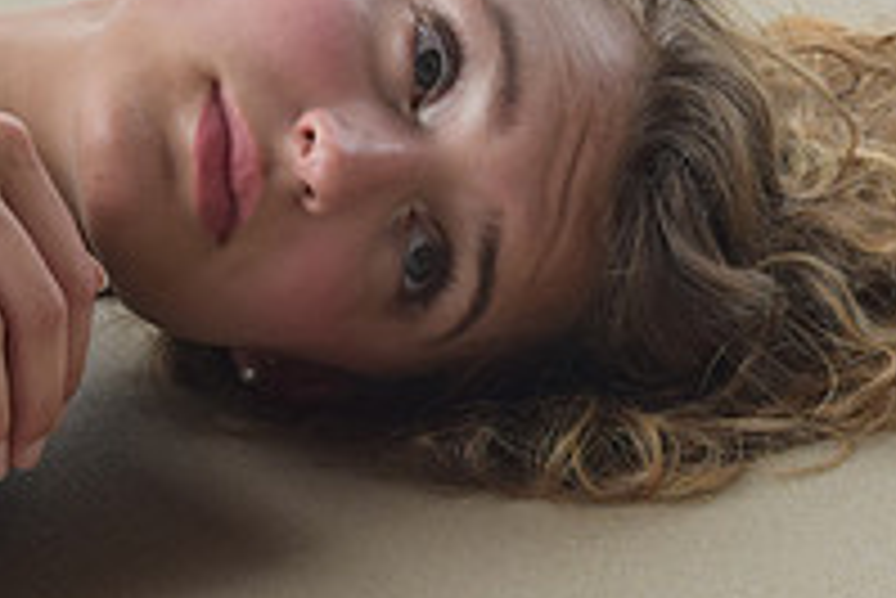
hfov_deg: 11.7
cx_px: 725
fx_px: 4359
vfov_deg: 7.8
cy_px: -137
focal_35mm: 175
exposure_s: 1/250
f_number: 8
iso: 360
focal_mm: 40
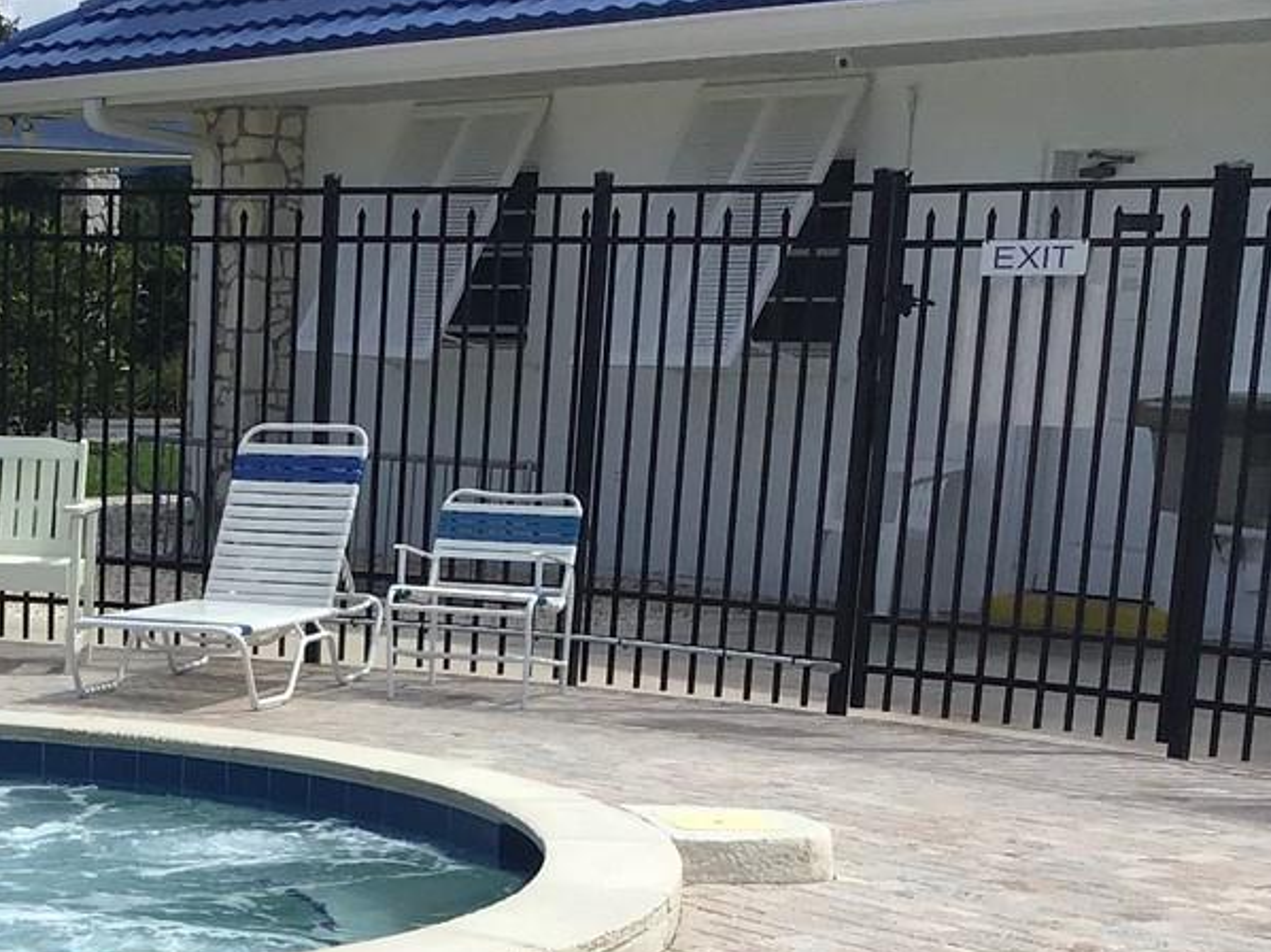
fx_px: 3046
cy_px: 1033
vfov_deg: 17.2
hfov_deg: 22.5
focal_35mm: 83
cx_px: -55
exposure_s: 1/2037
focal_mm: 3.3
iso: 25
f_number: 2.4
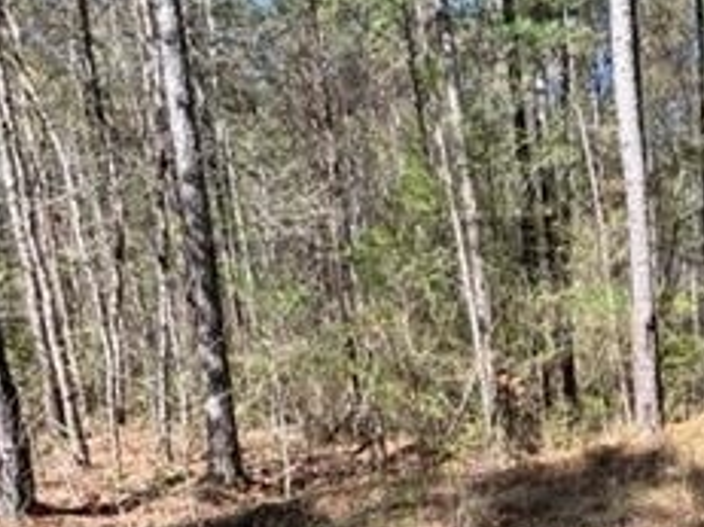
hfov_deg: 46.6
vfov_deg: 37.2
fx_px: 732
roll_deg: +4.1
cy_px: 469
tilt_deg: -8.6
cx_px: 628
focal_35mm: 36
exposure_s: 1/398
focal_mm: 1.57
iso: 32
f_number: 1.8
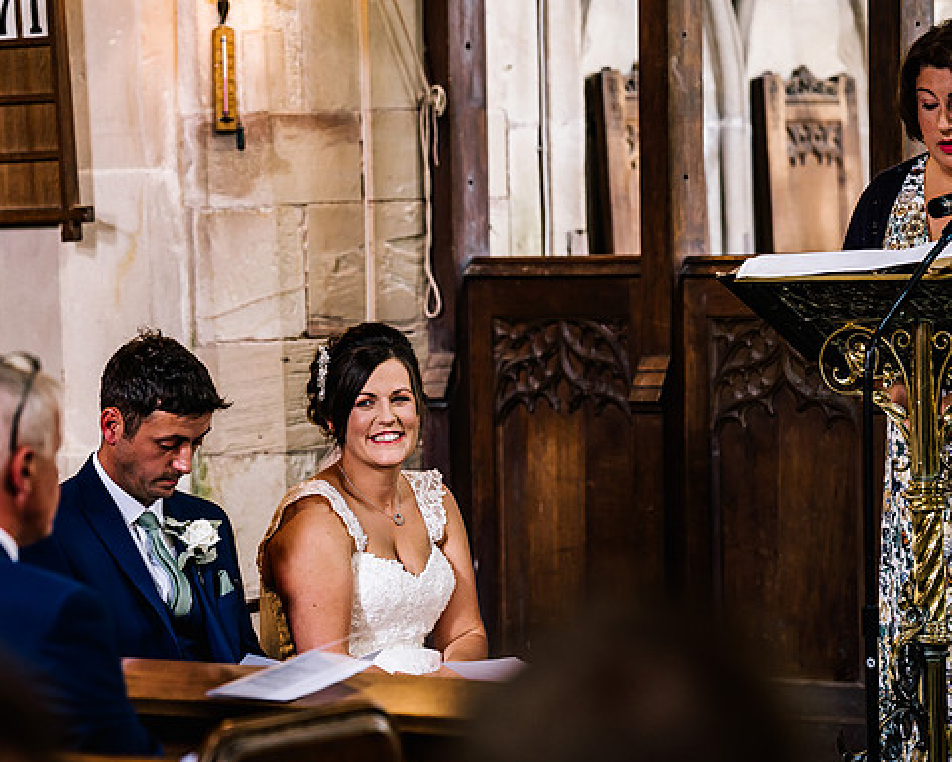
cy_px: 382
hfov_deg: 12.6
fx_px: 4311
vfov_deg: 10.1
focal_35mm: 153
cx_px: 456
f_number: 2.8
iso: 1250
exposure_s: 1/160
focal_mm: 135
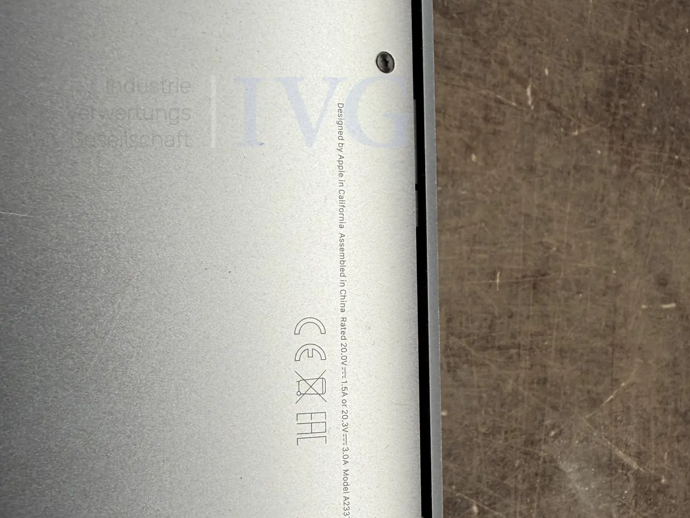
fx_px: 698
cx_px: 344
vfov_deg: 40.1
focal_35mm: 35
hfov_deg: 52.6
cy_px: 354
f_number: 2.2
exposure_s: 1/121
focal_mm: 2.22
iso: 100
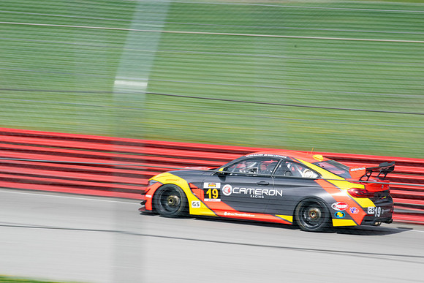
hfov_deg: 11.8
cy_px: 142
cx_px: 212
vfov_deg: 7.9
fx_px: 2050
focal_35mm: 174
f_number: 25
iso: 400
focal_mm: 116
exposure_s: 1/80
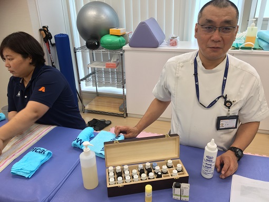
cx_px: 134
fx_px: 225
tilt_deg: -22.8
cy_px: 101
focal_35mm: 29
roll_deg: +2.6
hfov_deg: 61.7
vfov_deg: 48.2
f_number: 2.2
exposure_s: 1/40
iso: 25
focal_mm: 4.15
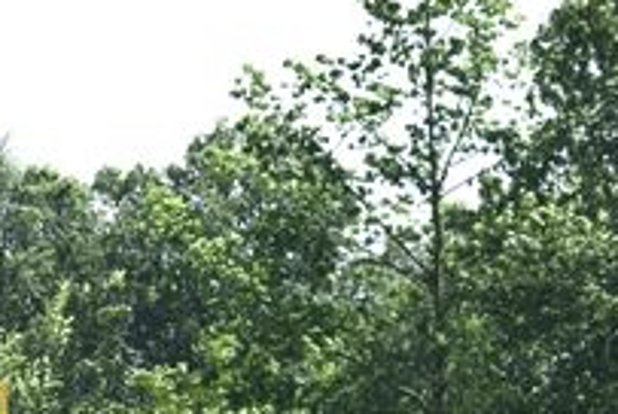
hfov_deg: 6.7
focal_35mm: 305
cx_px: 420
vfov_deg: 4.5
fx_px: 5241
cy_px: 641
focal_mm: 55
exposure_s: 1/320
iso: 200
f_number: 9
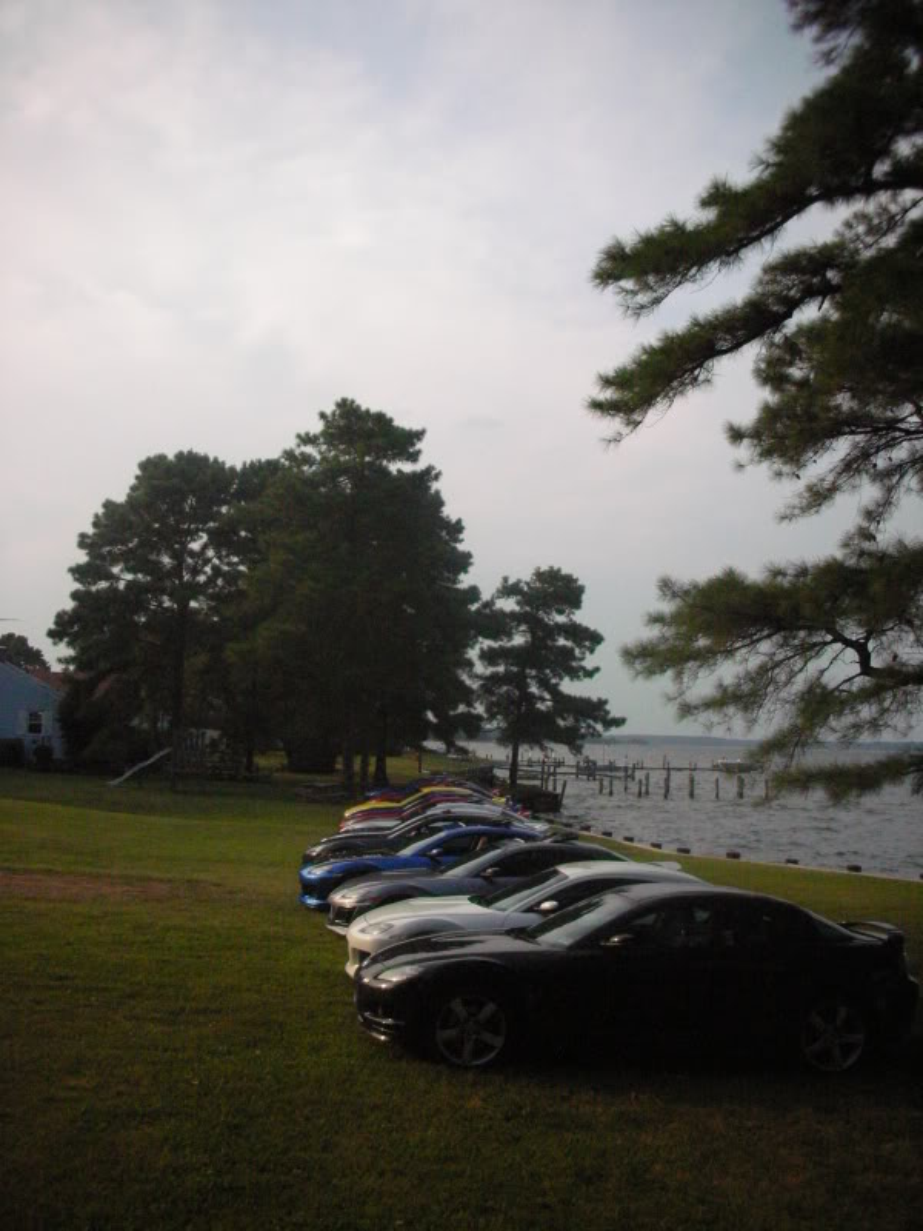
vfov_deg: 52.6
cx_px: 462
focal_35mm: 35
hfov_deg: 40.7
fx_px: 1244
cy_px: 616
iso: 400
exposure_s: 1/350
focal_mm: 5.8
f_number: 8.5
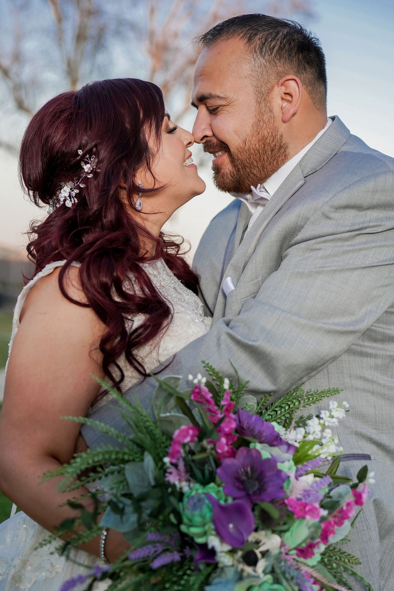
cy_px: 309
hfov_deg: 28.1
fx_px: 788
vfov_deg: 41.1
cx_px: 196
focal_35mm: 48
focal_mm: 45
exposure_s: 1/125
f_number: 2.5
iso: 100
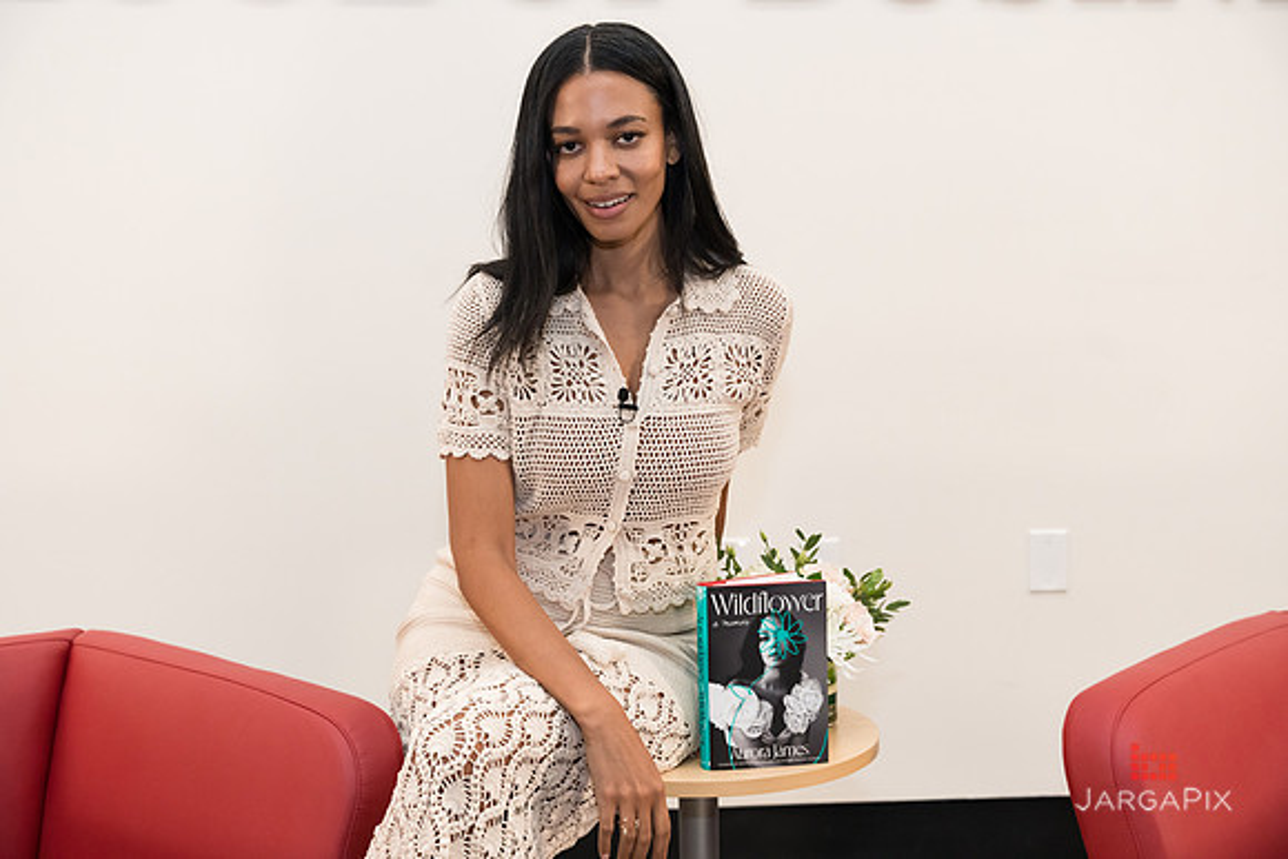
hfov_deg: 43.0
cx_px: 644
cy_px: 430
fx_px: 1635
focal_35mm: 46
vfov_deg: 29.4
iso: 3200
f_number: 4.5
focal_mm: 45.7
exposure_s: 1/125
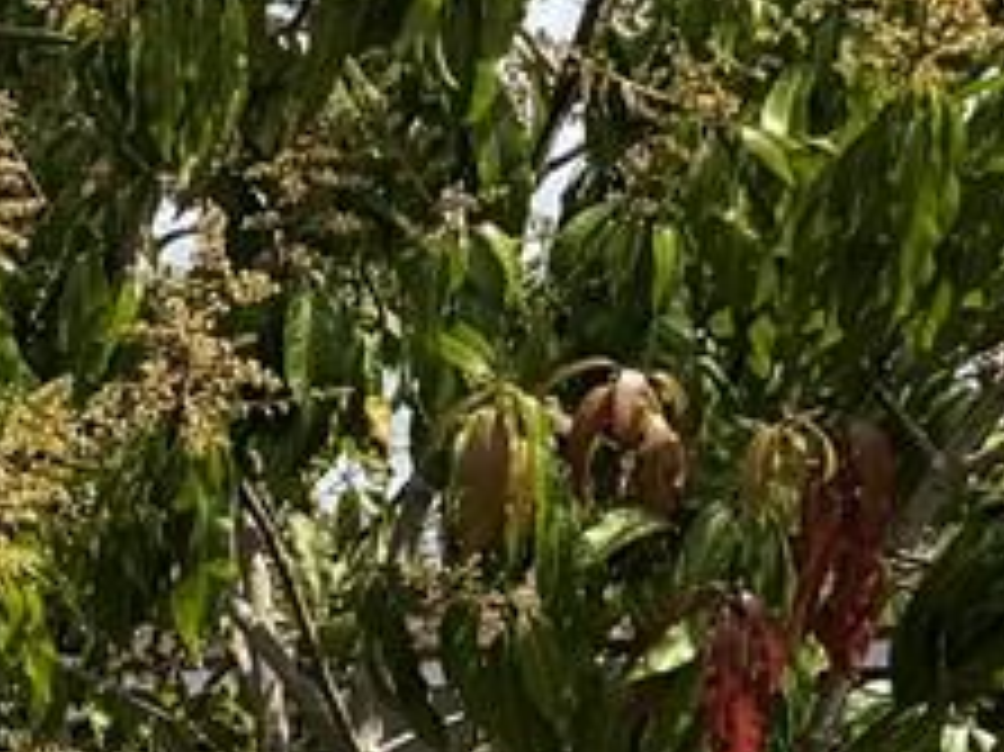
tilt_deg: -1.5
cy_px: 1063
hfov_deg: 9.4
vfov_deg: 8.5
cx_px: -1841
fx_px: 4986
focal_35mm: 172
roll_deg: +0.9
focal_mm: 6.76
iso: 80
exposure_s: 1/5319
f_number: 1.78
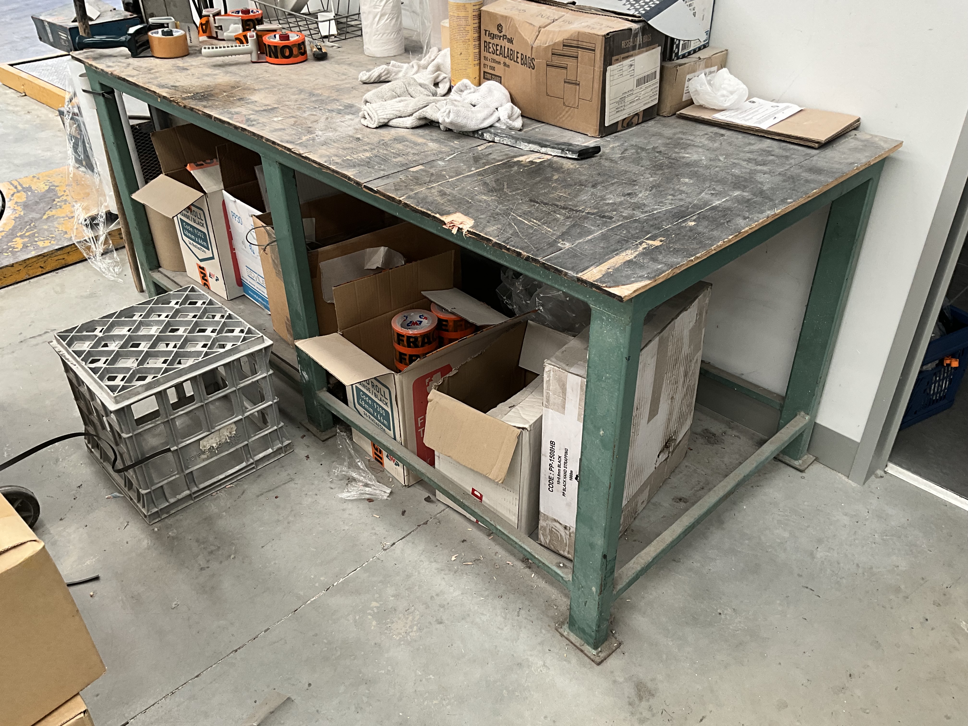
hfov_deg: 61.7
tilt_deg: -34.1
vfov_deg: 48.2
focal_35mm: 29
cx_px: 484
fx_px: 811
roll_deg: +0.7
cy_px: 363
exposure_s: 1/122
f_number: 1.8
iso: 40
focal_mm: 3
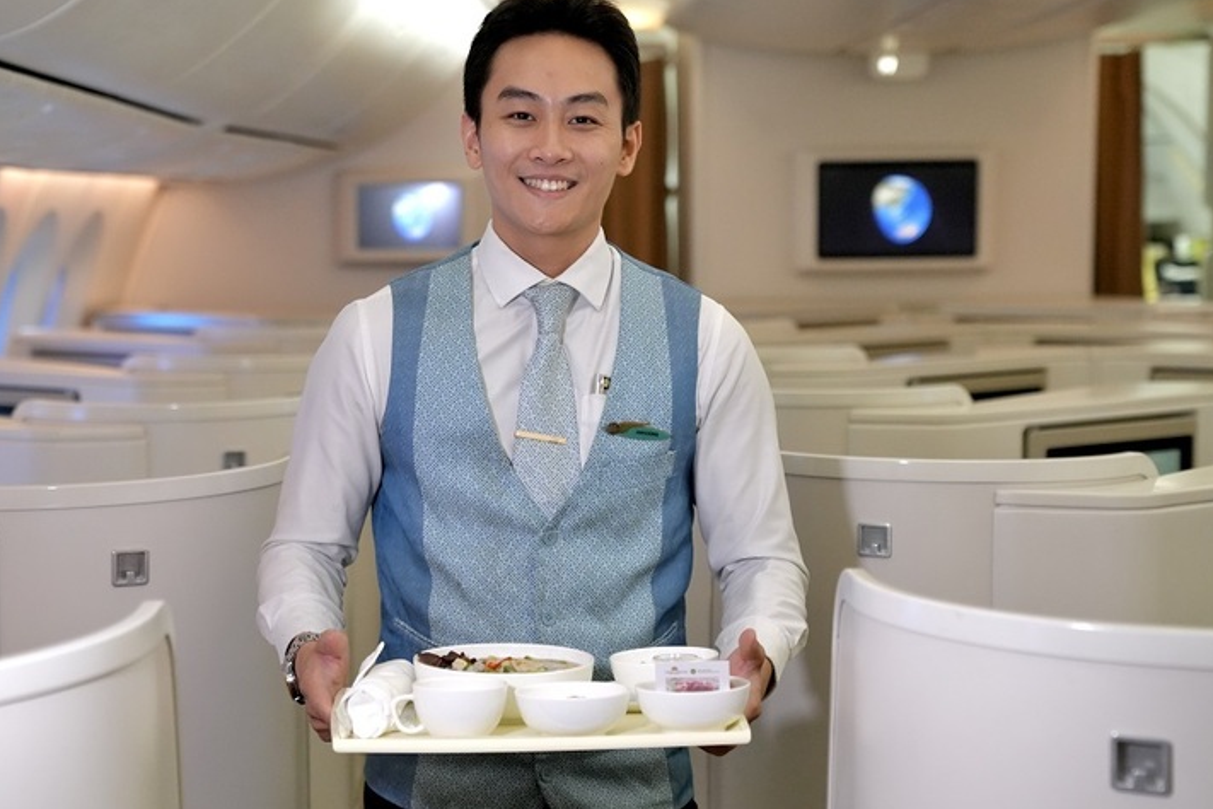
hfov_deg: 29.6
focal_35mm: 68
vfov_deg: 20.0
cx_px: 556
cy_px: 375
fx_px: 2291
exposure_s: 1/160
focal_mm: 59
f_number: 3.2
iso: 4000
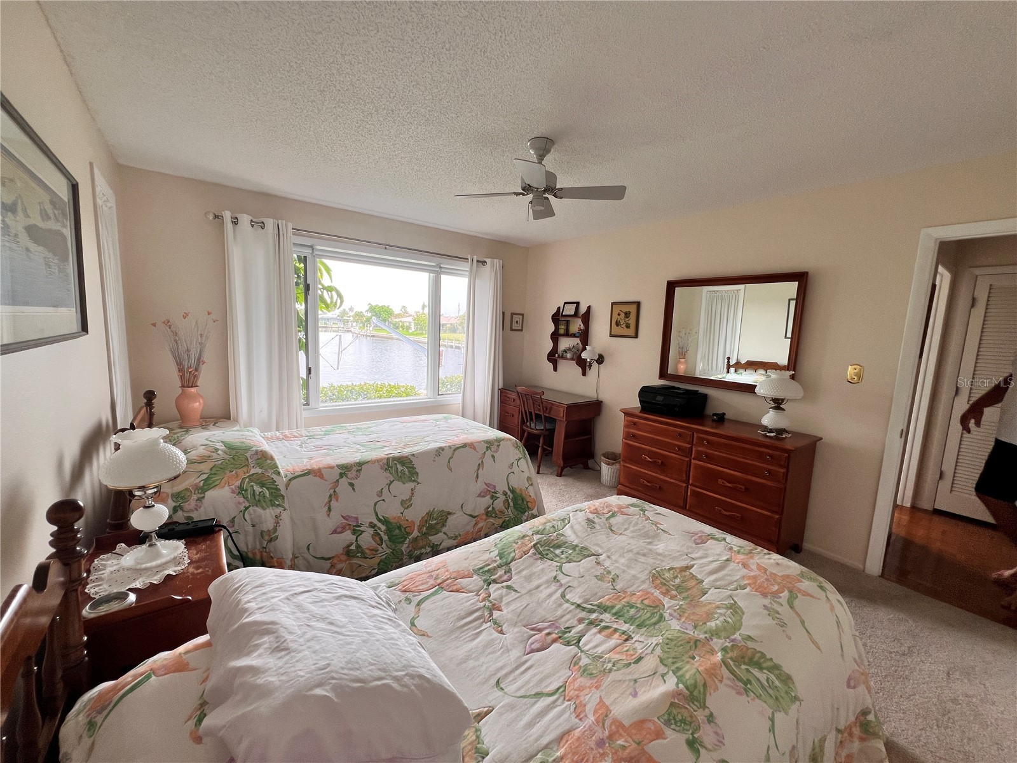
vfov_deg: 89.9
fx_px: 382
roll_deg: -3.0
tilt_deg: -8.1
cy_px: 382
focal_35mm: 13
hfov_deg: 106.2
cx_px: 508
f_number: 1.8
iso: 40
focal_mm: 1.57
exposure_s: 1/99
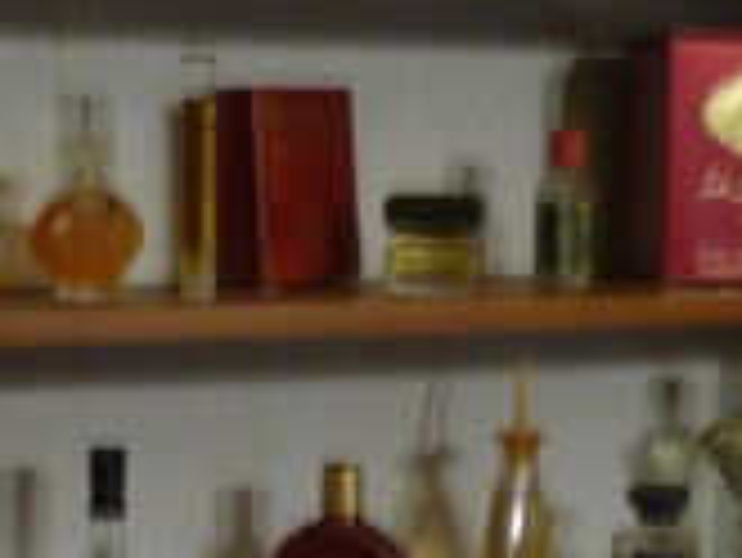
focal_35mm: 99
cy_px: 292
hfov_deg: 19.7
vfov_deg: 15.0
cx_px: 180
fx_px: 2124
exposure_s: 1/8
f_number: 3.6
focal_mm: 5.6
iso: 400
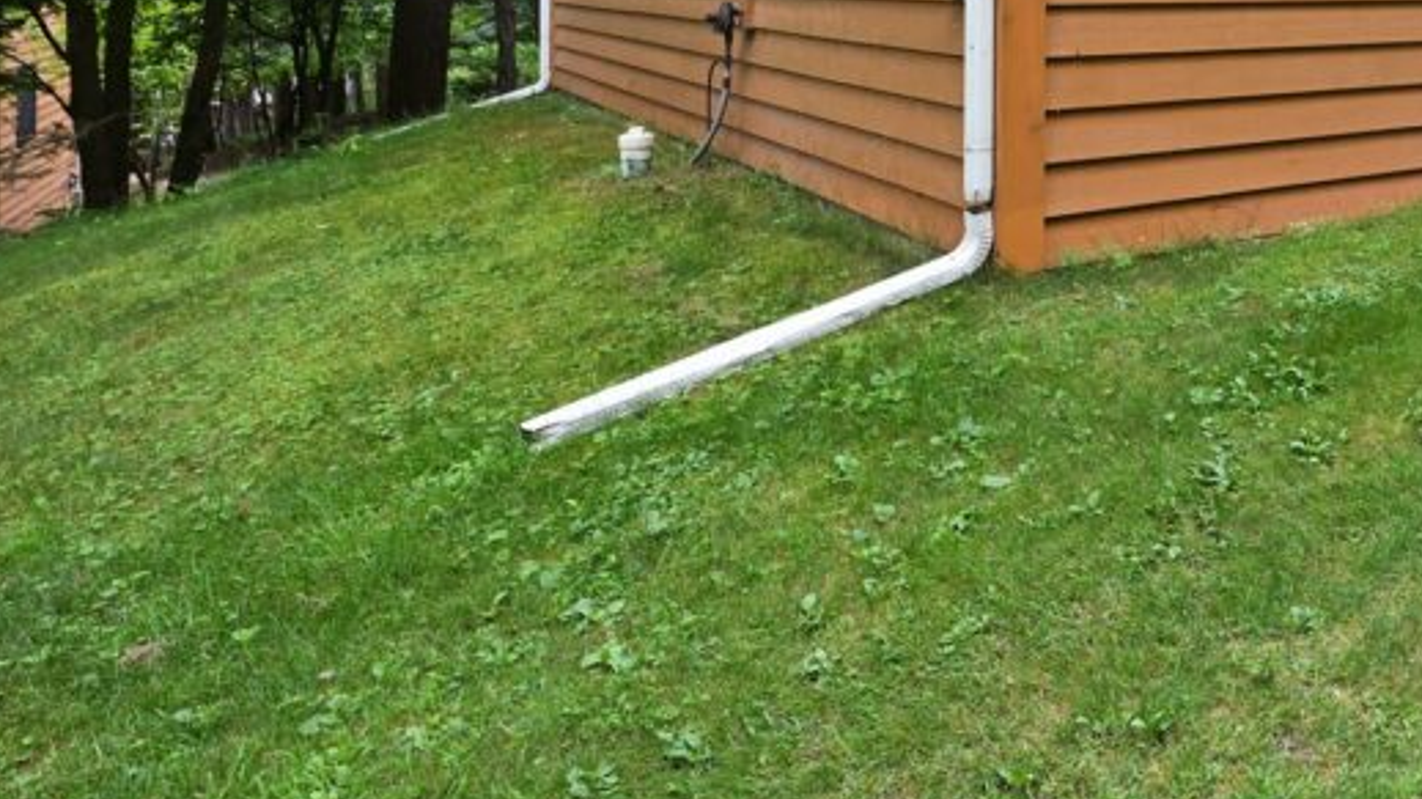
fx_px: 1282
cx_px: 1326
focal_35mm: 34
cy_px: -41
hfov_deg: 50.3
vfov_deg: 31.4
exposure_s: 1/160
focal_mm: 14
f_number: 5.6
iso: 250
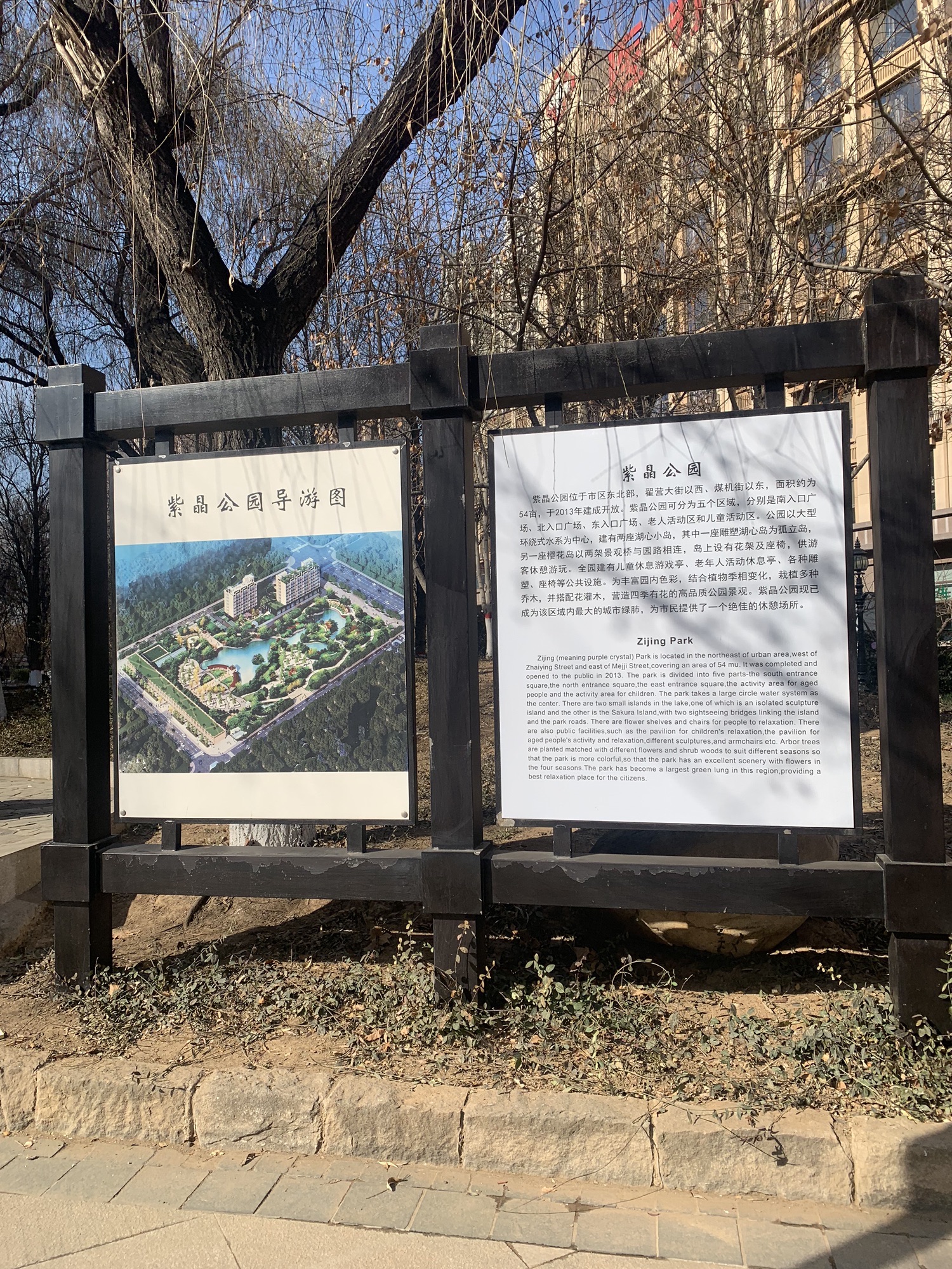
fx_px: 953
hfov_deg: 53.1
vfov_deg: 67.3
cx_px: 476
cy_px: 634
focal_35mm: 26
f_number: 1.8
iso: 25
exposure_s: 1/2257
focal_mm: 4.25
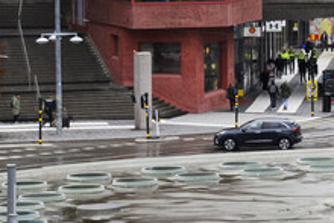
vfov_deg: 4.1
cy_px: -54
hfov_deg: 5.5
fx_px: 3101
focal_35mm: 334
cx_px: 1212
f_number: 6.3
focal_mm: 46
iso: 1250
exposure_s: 1/500
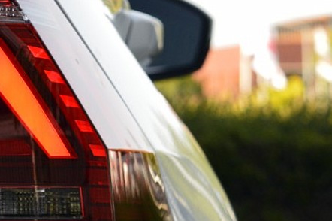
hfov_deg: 6.7
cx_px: -141
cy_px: 92
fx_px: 2791
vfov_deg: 4.5
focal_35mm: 303
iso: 400
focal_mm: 55
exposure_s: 1/250
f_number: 10
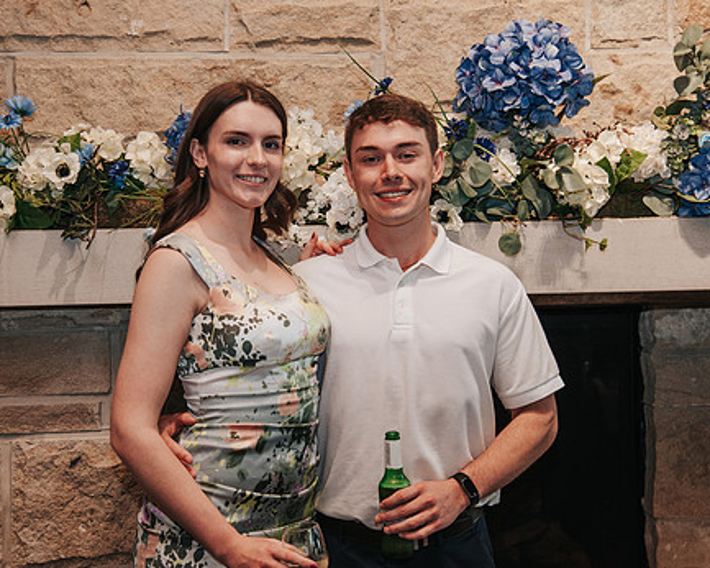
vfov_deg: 23.8
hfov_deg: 29.6
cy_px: 293
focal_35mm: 64
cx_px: 330
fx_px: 1344
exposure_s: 1/60
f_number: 4
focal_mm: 50
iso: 1000
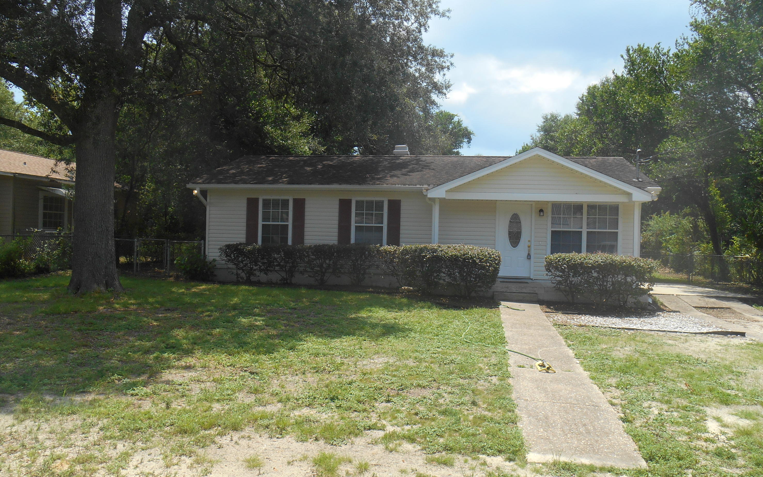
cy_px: 233
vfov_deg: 44.5
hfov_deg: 66.5
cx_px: 379
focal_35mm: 28
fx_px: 582
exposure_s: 1/640
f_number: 3.4
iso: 80
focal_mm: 4.7
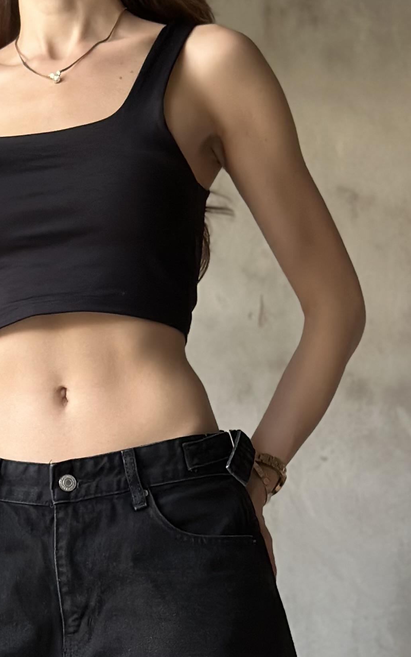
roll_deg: +0.4
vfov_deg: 16.3
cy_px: 755
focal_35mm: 124
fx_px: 2222
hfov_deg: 10.5
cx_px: 83
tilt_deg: +6.2
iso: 320
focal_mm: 6.86
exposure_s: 1/60
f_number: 1.78
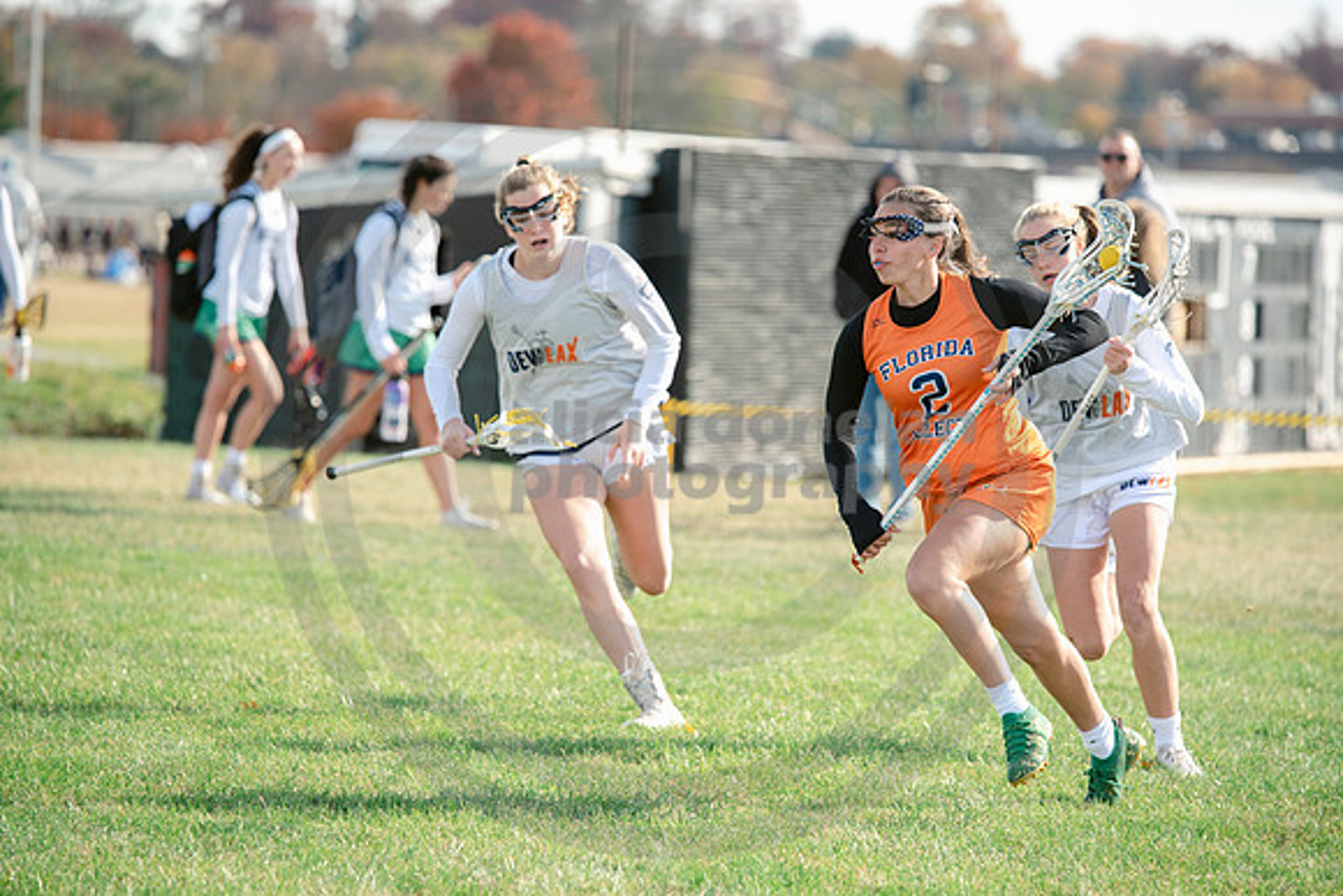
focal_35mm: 200
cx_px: 672
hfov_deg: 10.3
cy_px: 448
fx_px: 7463
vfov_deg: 6.9
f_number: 4
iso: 250
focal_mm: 200
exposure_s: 1/1000
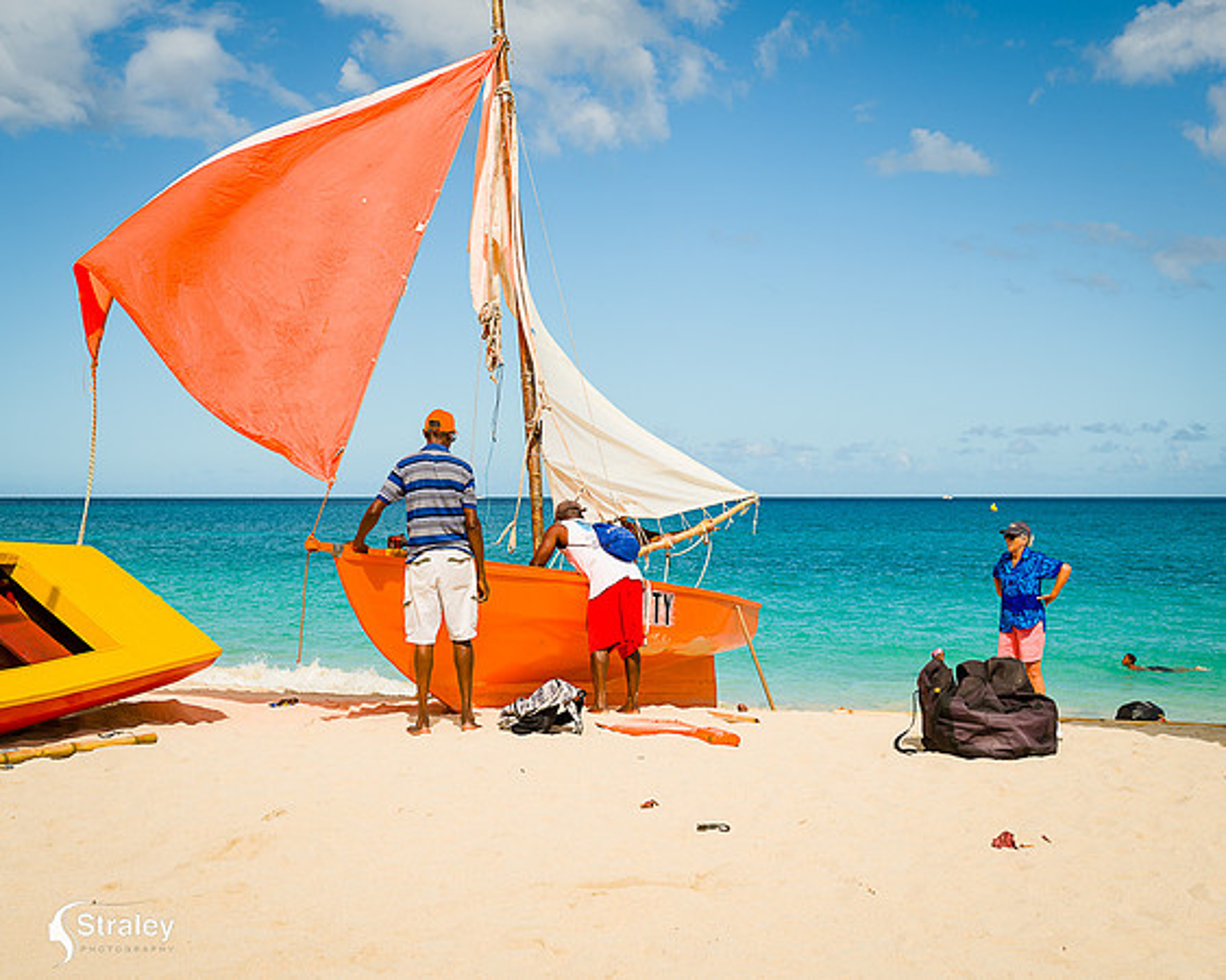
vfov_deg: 29.9
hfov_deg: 36.9
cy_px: 490
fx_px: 1836
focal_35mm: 51
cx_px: 613
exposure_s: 1/320
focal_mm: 43
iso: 64
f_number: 6.3
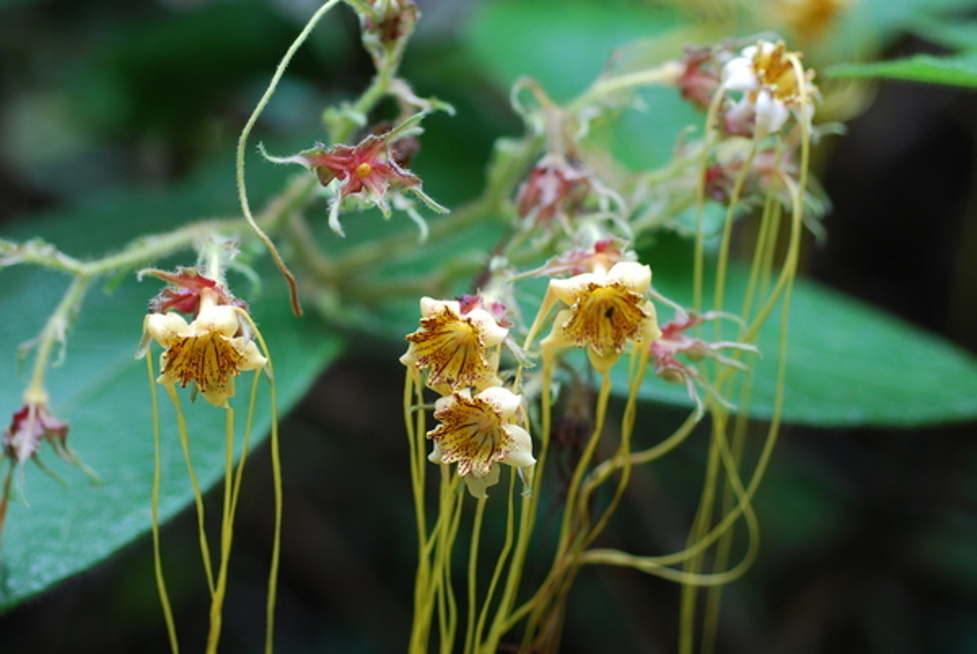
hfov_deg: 22.6
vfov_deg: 15.2
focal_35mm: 90
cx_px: 488
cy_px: 327
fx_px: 2446
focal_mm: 60
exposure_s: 1/125
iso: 250
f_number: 3.3
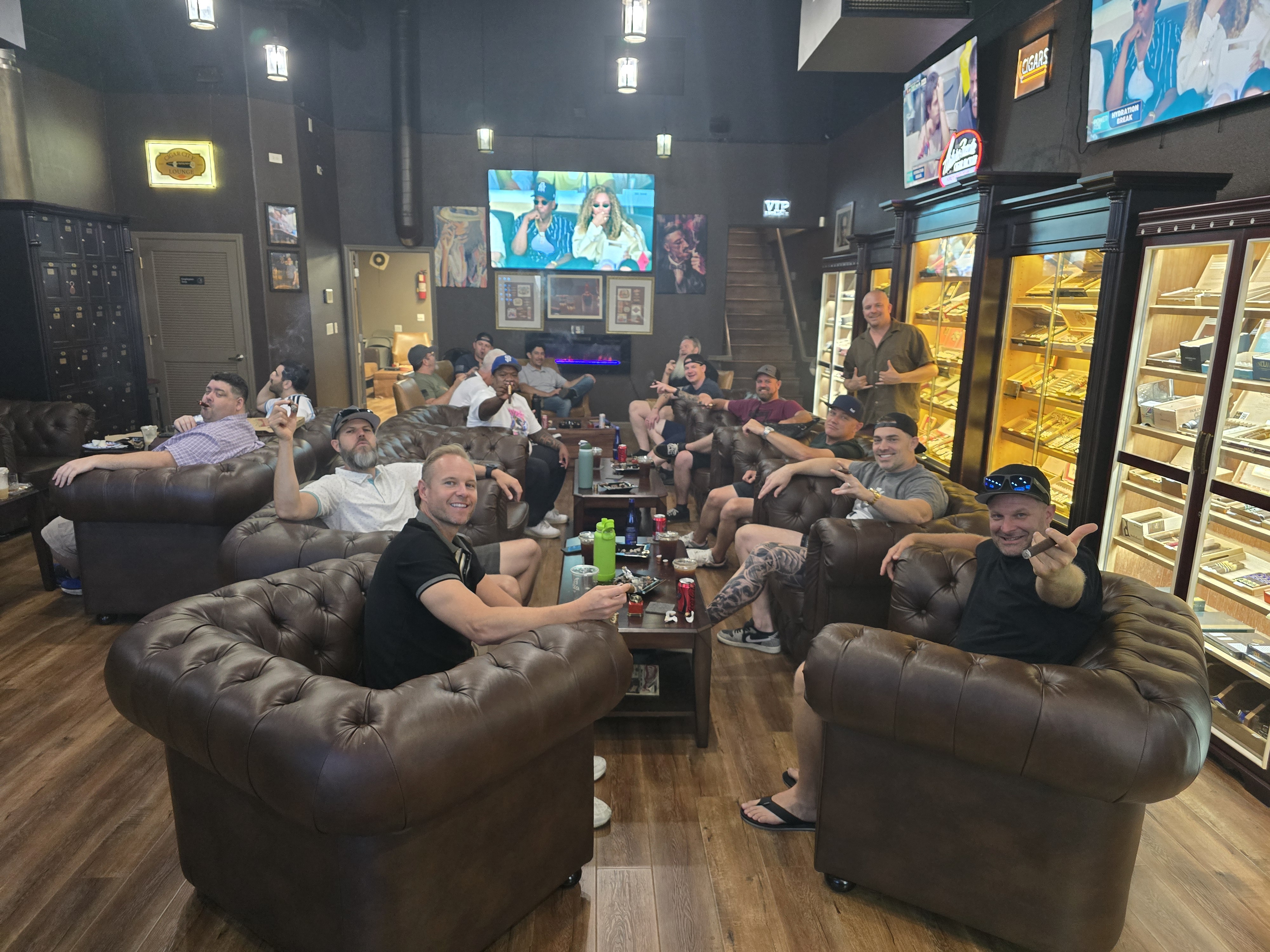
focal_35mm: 23
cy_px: 476
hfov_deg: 73.9
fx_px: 844
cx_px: 635
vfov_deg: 58.9
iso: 1000
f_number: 1.7
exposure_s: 1/60
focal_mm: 6.3
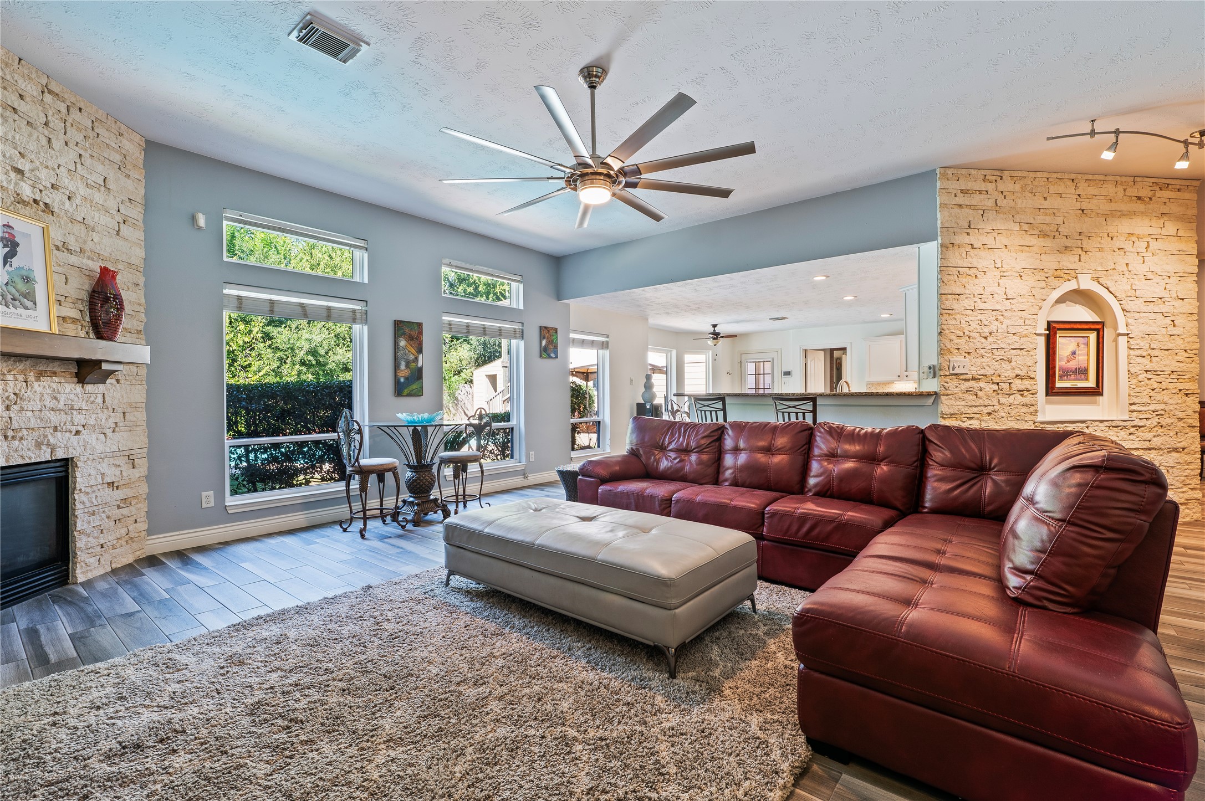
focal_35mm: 15
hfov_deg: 100.4
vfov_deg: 77.2
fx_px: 502
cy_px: 400
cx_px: 602
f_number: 6.3
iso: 125
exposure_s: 1/2.5
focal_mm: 15
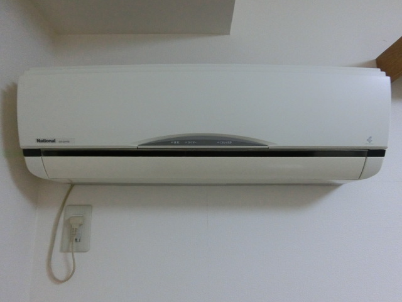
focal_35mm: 25
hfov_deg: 69.4
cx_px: 201
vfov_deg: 54.9
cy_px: 151
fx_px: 290
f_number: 3.5
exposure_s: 1/125
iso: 800
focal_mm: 4.5
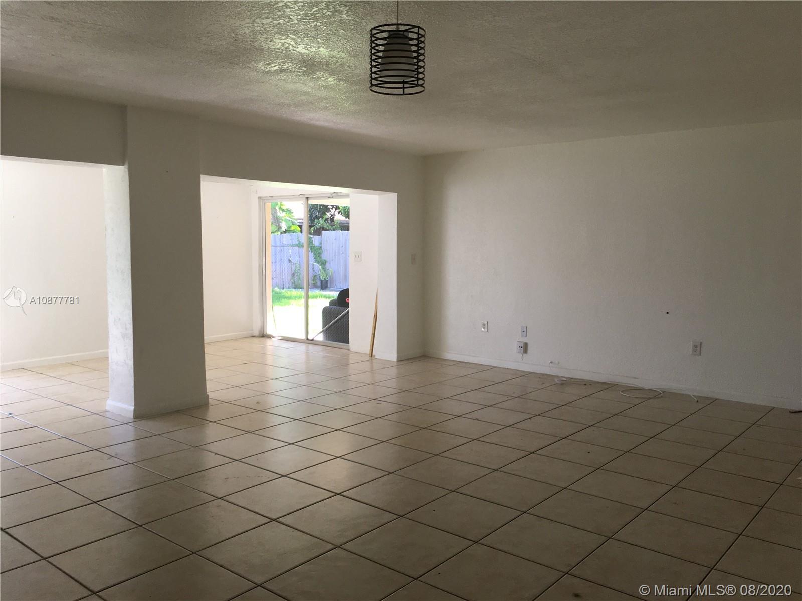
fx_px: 672
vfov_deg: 48.2
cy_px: 300
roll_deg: -0.8
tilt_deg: -4.1
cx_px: 401
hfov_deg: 61.7
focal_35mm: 29
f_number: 2.2
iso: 40
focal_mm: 4.15
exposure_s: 1/120
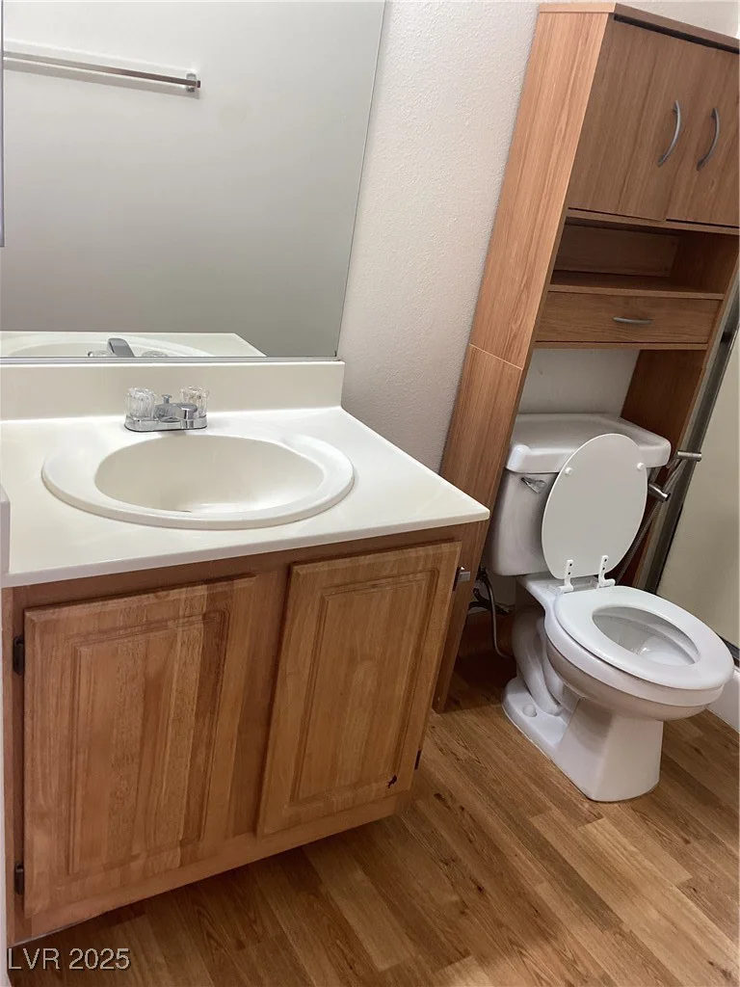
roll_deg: -10.1
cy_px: 494
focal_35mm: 31
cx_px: 370
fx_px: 884
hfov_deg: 45.4
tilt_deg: -23.6
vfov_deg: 58.4
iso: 125
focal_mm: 3.3
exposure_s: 1/60
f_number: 2.4
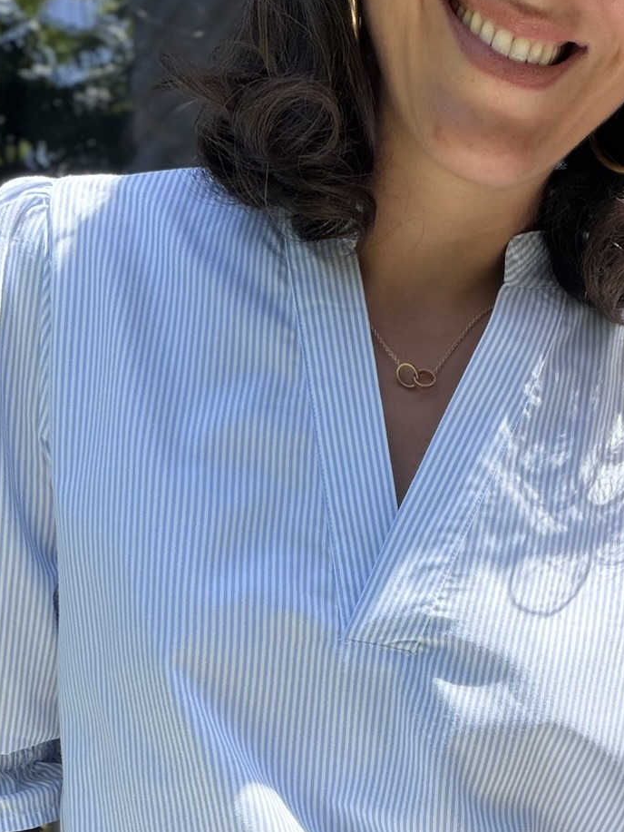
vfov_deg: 26.6
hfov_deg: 21.7
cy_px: 925
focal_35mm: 67
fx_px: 1610
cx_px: 481
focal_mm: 2.71
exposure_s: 1/729
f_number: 1.9
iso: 40
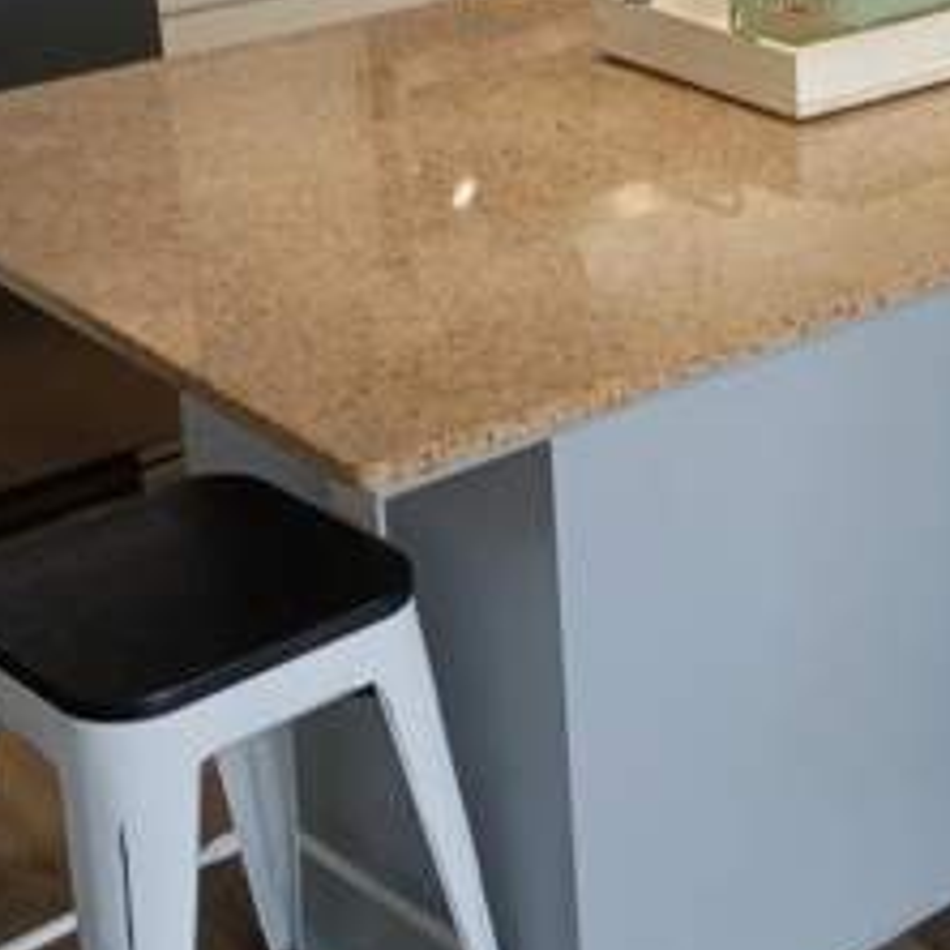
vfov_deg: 23.2
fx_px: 2298
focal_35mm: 74
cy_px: 252
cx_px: 796
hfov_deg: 22.9
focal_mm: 4.27
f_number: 1.8
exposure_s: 1/60
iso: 445
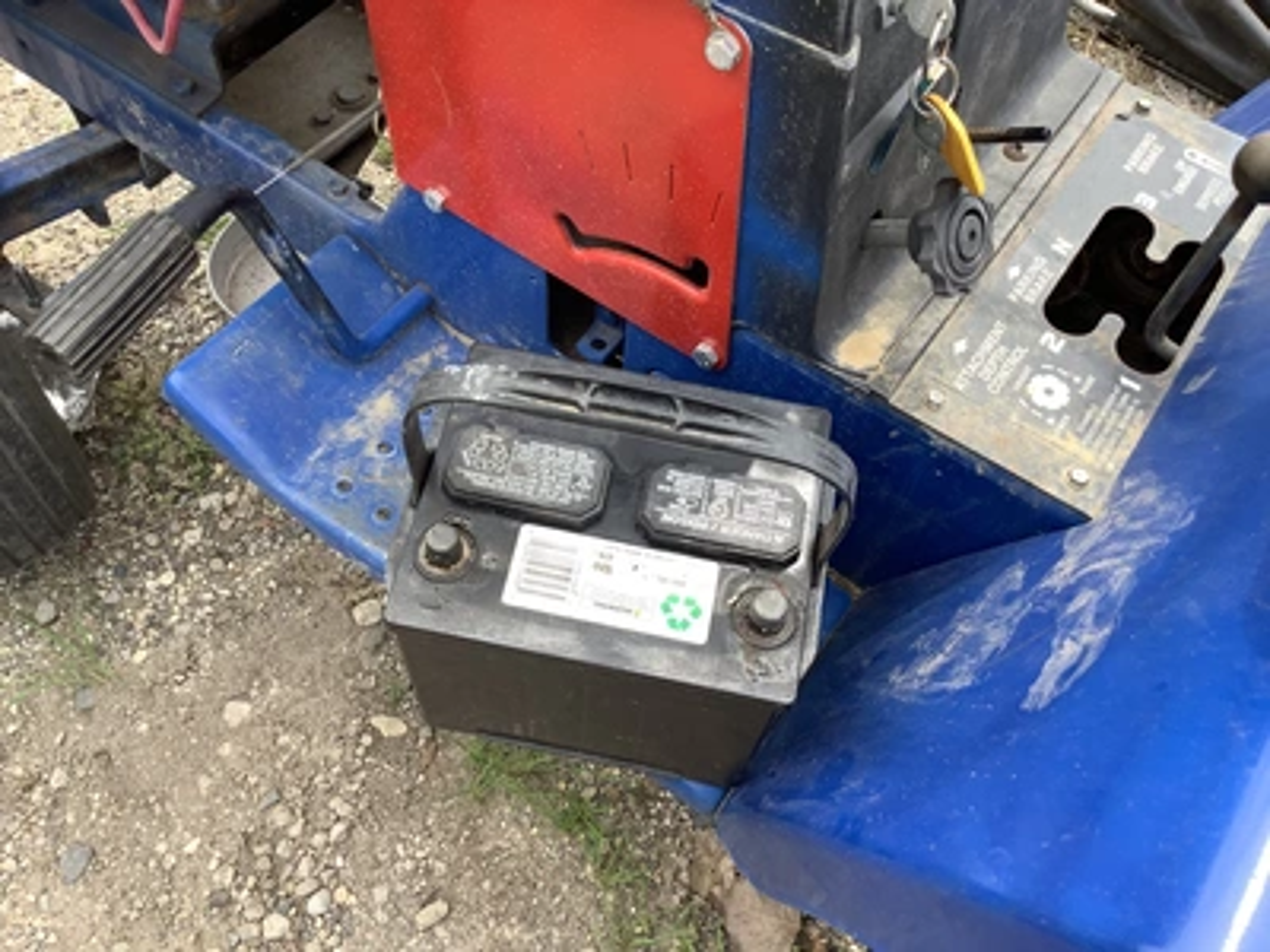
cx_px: 635
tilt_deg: -61.1
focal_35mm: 31
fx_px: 1137
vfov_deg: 45.4
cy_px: 476
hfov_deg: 58.4
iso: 25
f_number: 2.4
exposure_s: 1/238
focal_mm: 3.3
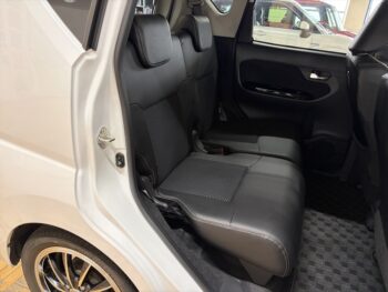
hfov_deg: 67.3
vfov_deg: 53.1
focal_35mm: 26
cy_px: 146
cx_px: 194
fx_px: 292
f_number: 1.6
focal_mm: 5.96
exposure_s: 1/50
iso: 400
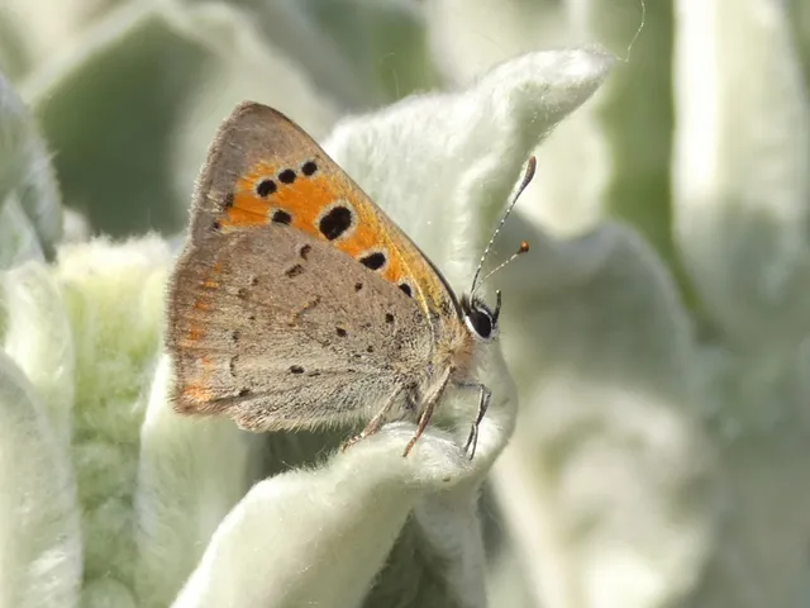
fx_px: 2574
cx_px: 405
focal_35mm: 110
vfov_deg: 13.5
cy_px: 304
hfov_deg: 17.9
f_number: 5
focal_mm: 19.7
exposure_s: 1/100
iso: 80
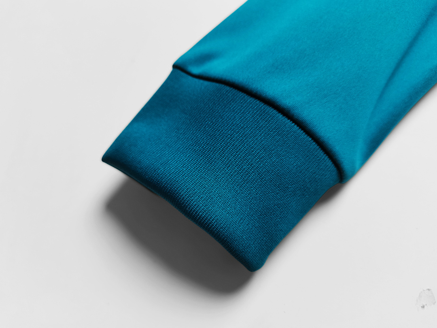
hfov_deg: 67.3
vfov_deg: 53.1
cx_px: 218
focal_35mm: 26
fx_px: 328
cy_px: 164
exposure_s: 1/100
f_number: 1.8
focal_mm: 5.58
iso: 125
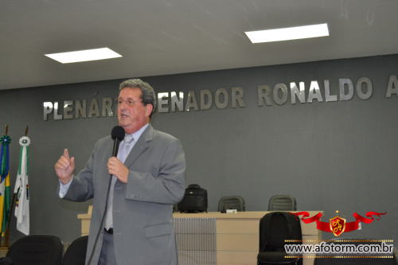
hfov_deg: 45.0
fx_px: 481
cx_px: 199
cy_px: 132
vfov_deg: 30.8
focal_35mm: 44
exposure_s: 1/60
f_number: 4.5
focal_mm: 29
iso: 900
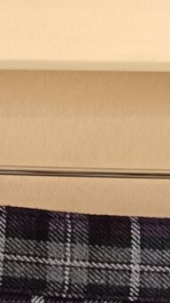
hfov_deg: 7.7
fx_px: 1257
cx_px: 199
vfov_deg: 13.1
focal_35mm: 157
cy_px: 427
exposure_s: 1/24
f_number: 1.75
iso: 1291
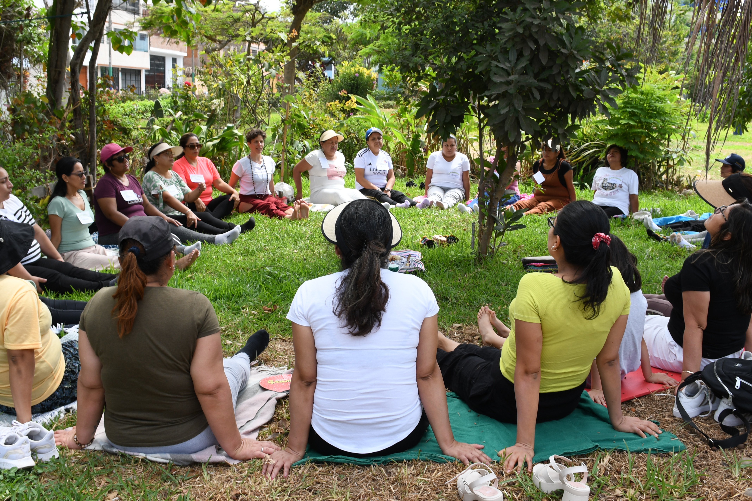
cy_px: 250
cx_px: 376
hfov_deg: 53.1
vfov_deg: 36.9
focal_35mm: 36
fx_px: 752
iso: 125
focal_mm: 18
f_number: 8
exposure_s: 1/100
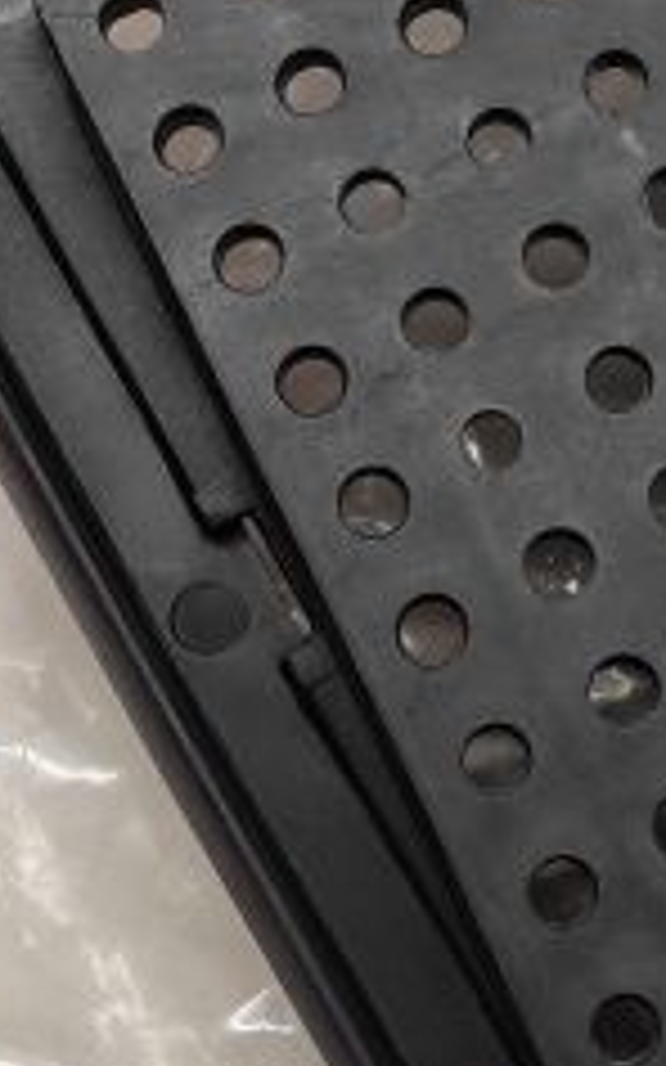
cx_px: 711
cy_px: 126
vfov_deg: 21.9
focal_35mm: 93
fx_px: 2702
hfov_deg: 13.8
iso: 300
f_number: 1.75
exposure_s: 1/100
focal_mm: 4.77
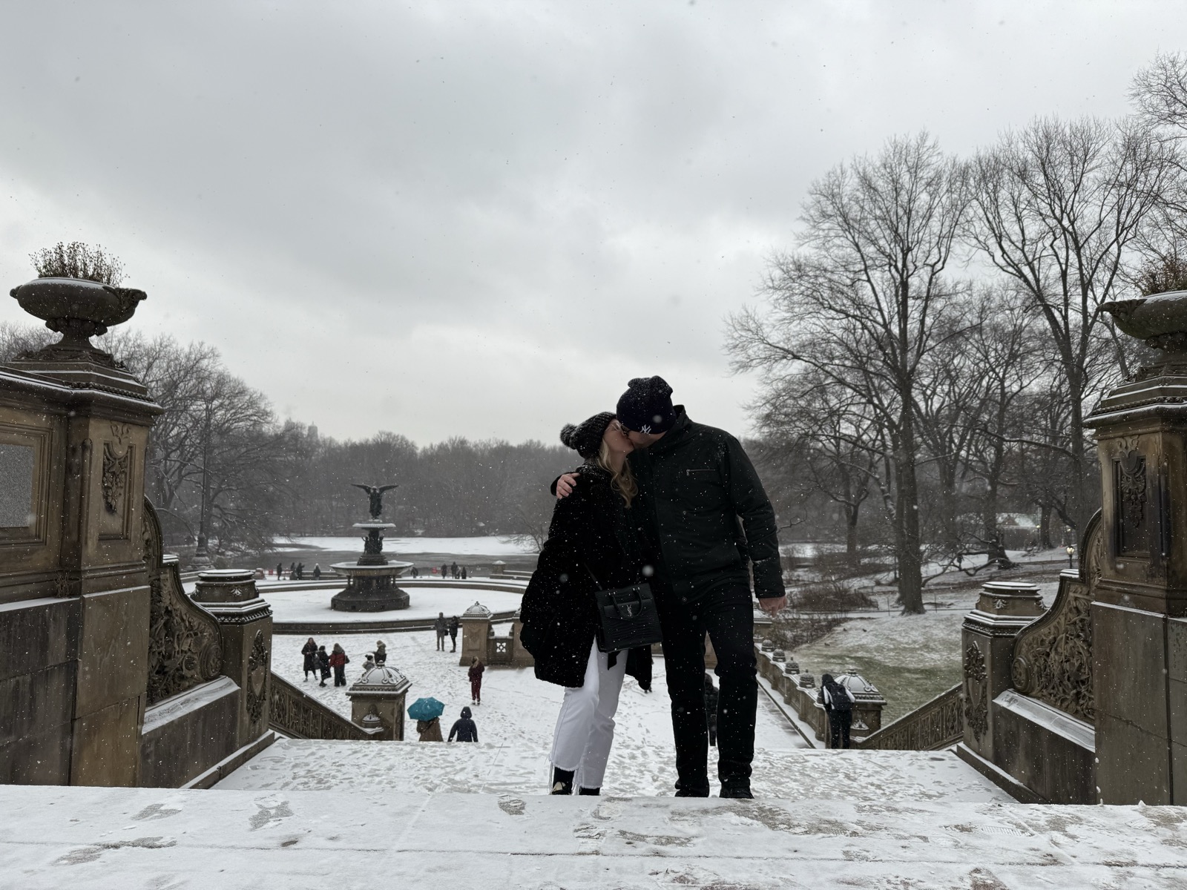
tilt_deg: +4.6
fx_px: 823
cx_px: 594
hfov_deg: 71.6
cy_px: 445
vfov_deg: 56.8
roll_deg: -0.5
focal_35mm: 24
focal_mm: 6.76
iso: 80
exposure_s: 1/1046
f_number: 1.78
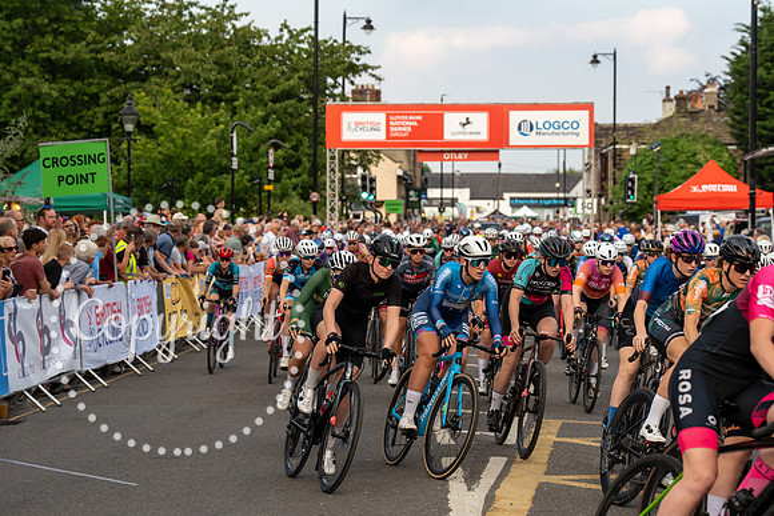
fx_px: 1894
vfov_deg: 15.5
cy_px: 258
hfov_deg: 23.1
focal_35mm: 88
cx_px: 387
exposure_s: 1/1250
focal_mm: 86
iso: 500
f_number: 5
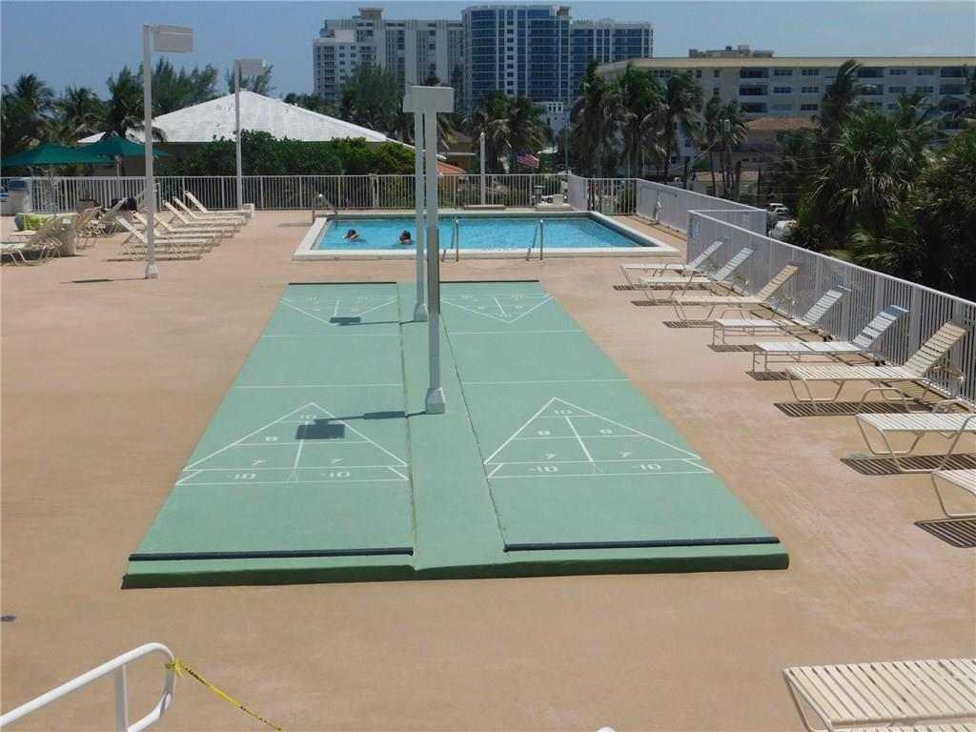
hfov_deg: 37.5
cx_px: 488
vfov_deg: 28.6
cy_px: 366
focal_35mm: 51
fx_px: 1438
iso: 125
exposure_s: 1/640
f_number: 7.6
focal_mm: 9
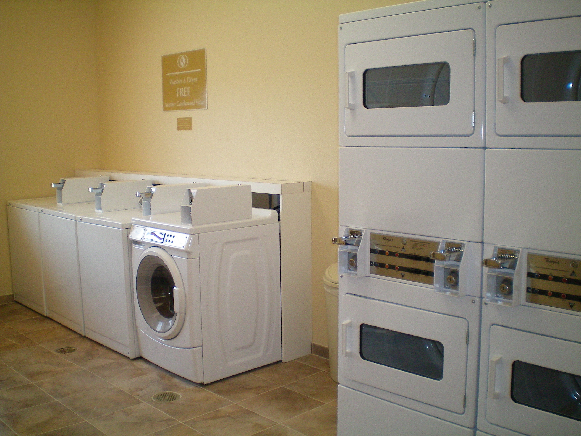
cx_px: 290
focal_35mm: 38
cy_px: 218
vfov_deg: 37.7
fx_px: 638
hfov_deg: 49.0
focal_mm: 6.3
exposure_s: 1/60
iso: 160
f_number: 3.1
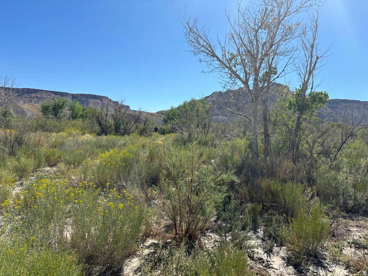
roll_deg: -2.5
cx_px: 184
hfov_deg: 67.3
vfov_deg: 53.1
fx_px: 276
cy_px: 138
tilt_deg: -0.7
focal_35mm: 26
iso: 50
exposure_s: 1/3413
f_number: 1.6
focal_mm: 5.96
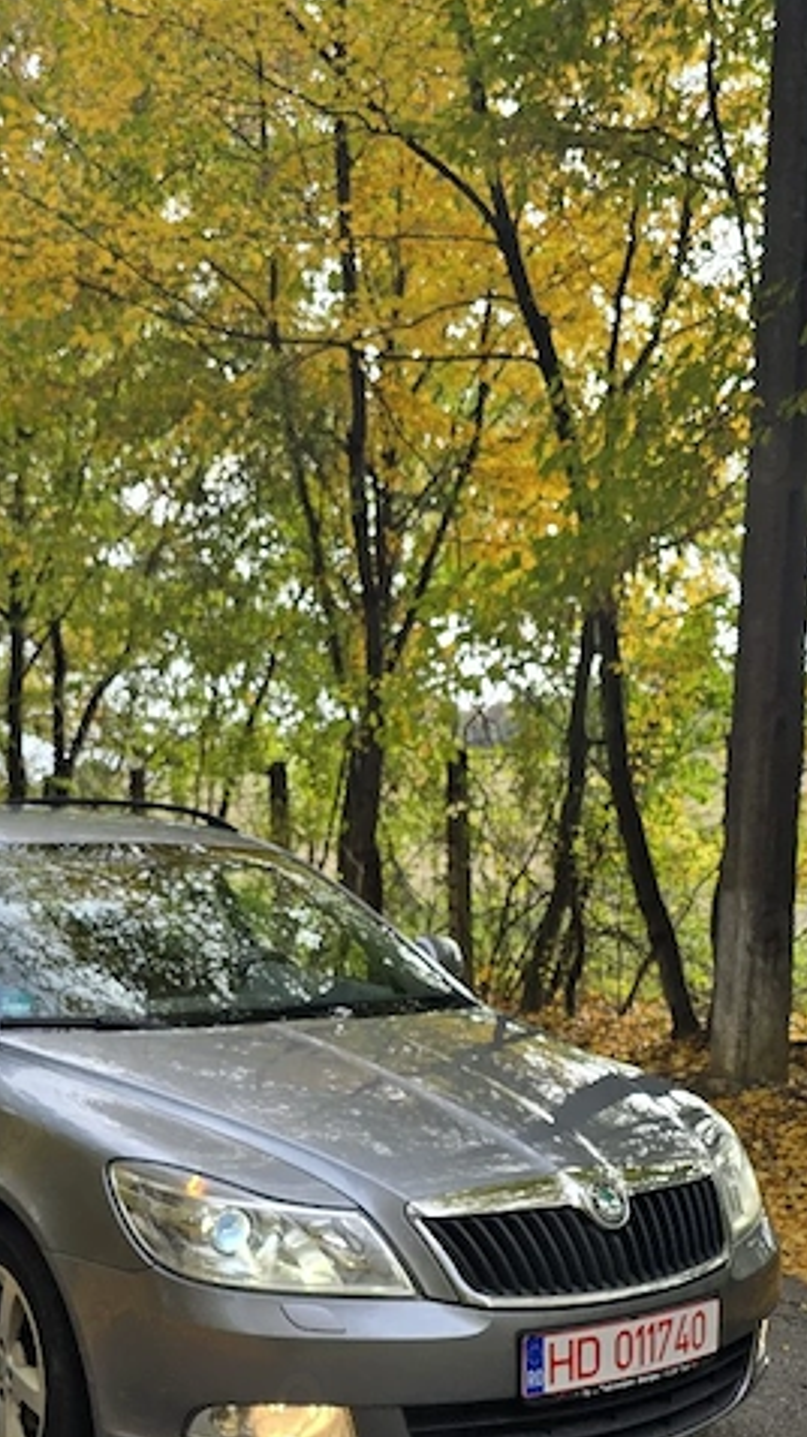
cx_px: 250
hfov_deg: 28.1
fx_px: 1599
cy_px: 1115
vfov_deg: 46.3
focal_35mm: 42
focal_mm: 6.3
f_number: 1.7
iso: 12
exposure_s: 1/278
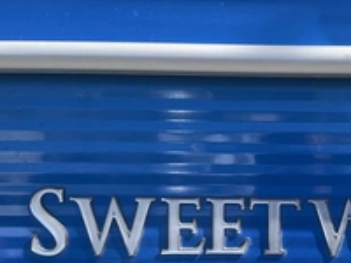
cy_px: 205
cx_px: 290
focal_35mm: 58
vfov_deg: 24.9
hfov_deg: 32.2
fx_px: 588
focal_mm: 3
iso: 25
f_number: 1.8
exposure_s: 1/613
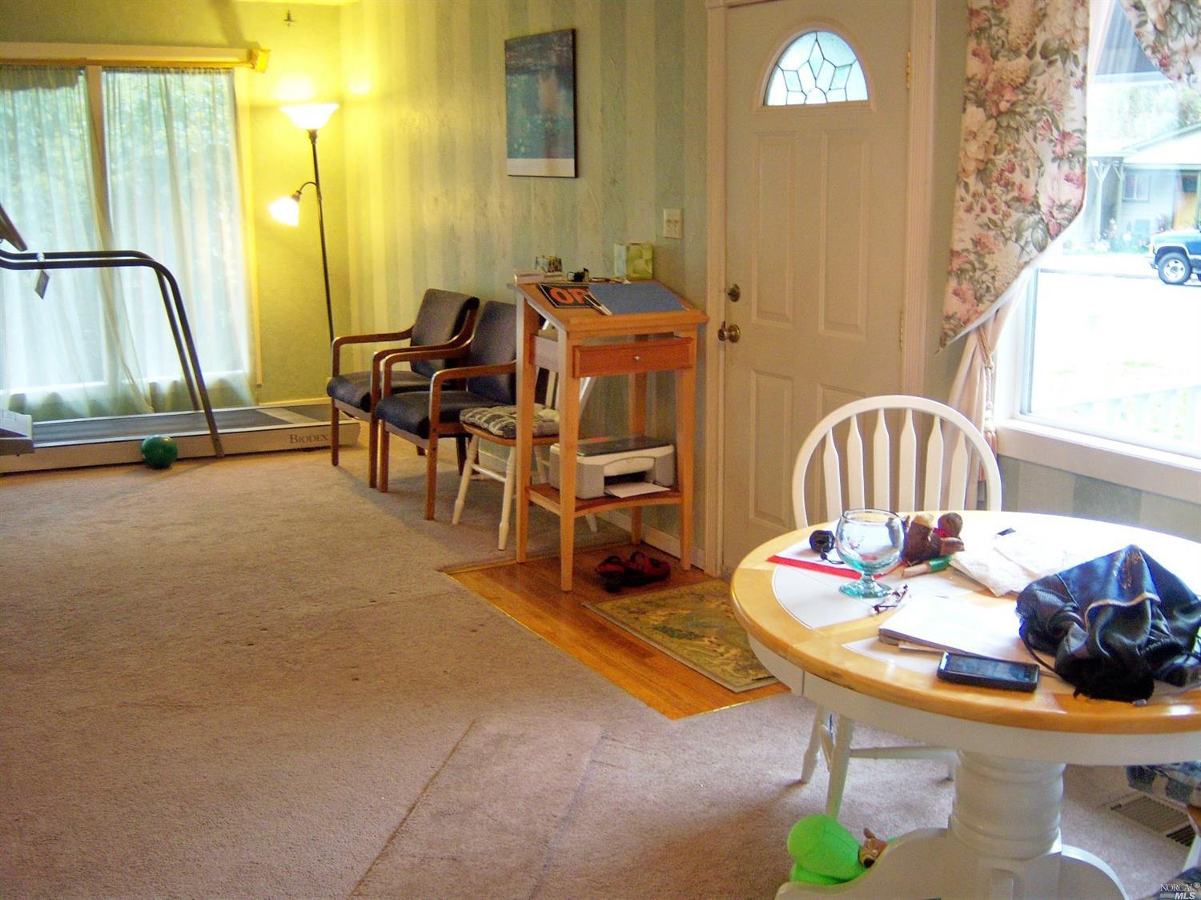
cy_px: 450
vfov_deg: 39.6
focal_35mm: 36
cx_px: 600
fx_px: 1249
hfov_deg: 51.4
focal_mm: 7.5
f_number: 2.8
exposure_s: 1/20
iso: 160
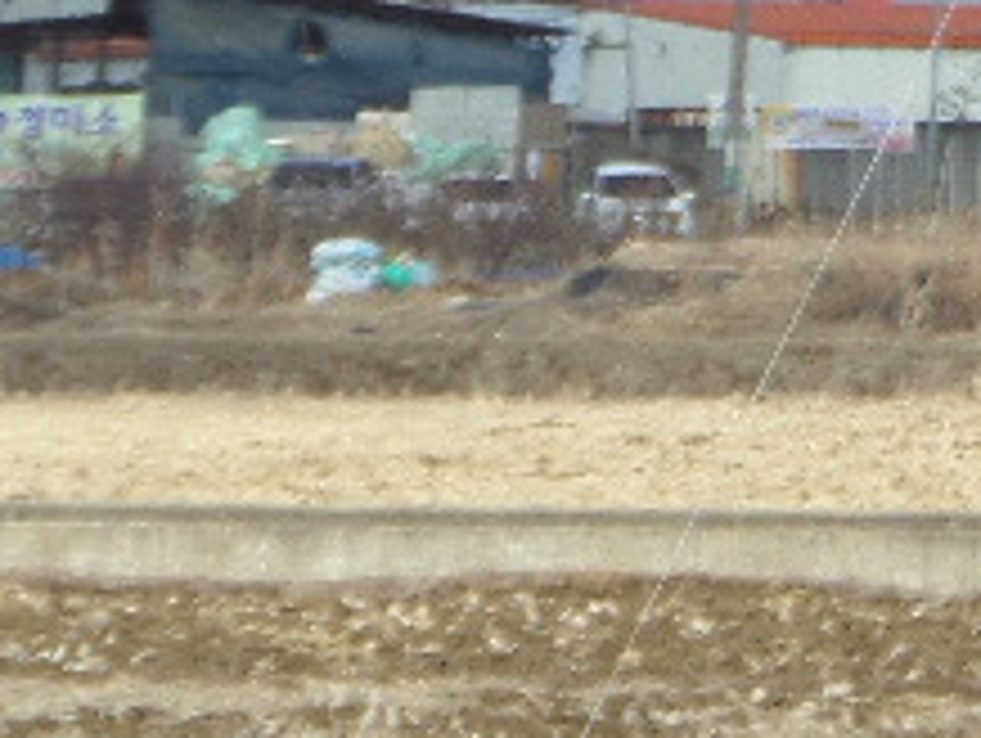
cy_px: -194
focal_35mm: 836
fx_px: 23718
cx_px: 2200
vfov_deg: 1.8
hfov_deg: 2.4
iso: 100
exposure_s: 1/500
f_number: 4.4
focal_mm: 28.9
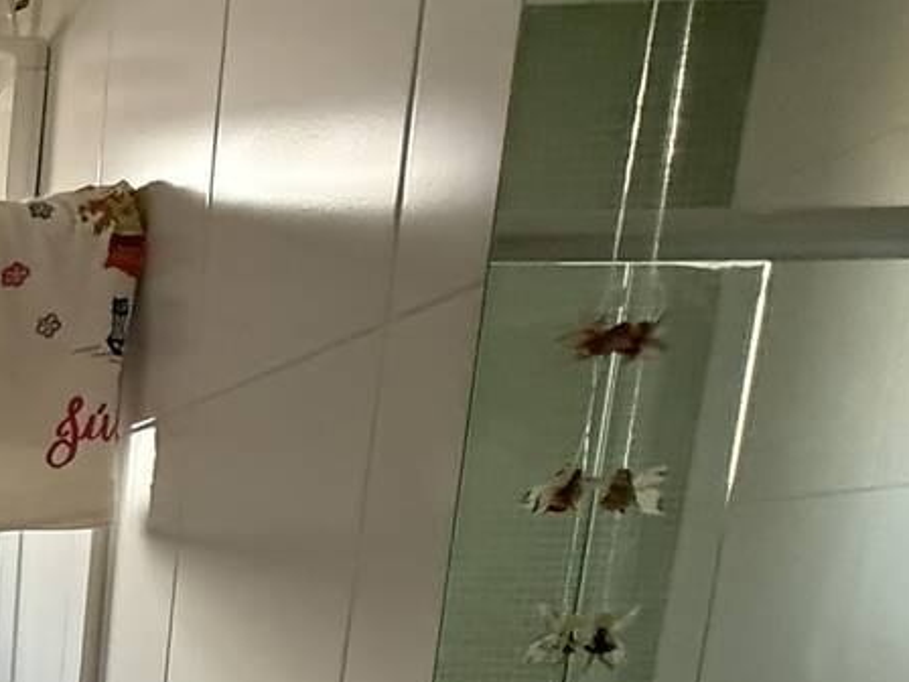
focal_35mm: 45
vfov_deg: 27.9
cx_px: -412
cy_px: 834
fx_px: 1182
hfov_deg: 29.0
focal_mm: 2.22
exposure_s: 1/60
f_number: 2.2
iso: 640
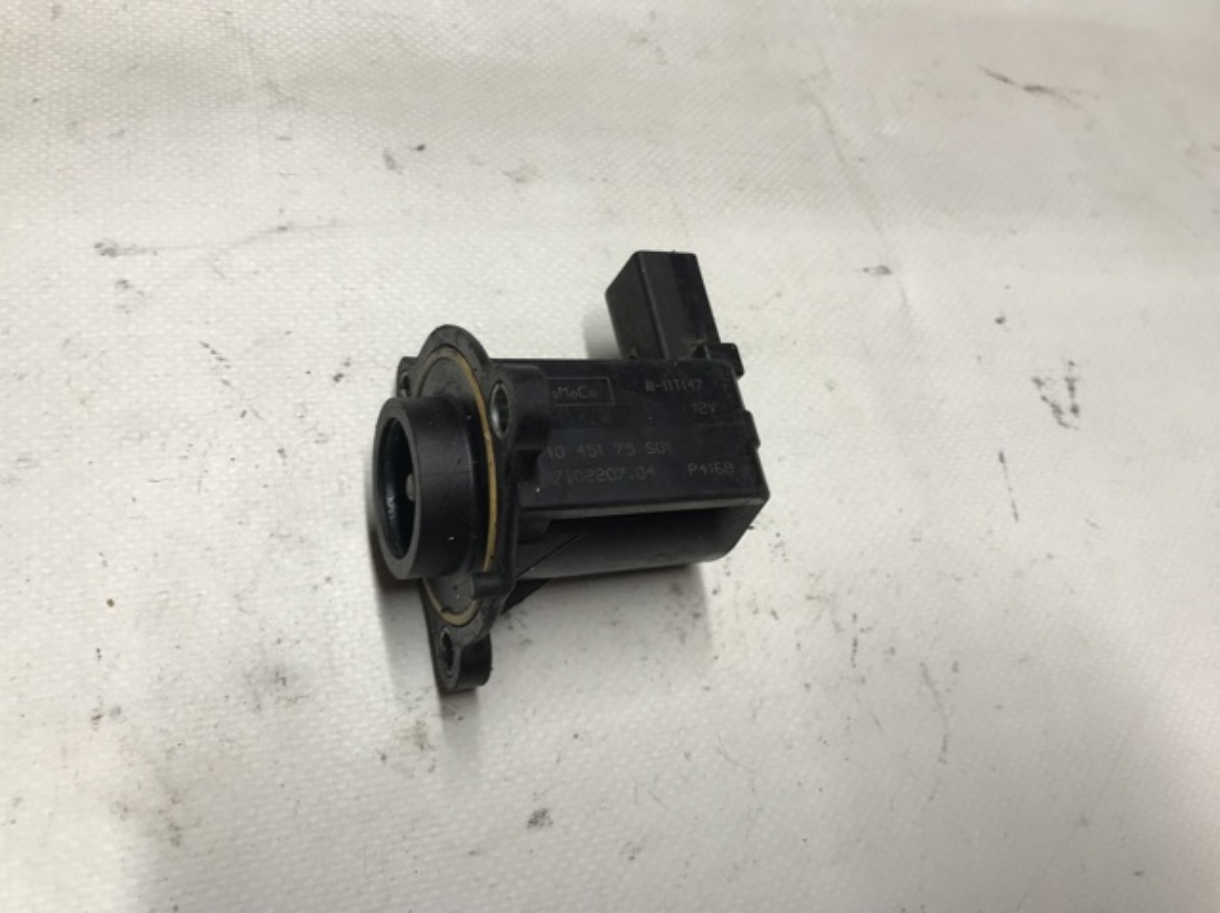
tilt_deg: -59.2
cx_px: 610
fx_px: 986
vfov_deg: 49.7
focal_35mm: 28
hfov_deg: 63.5
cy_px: 456
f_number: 1.8
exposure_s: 1/50
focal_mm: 3.99
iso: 32
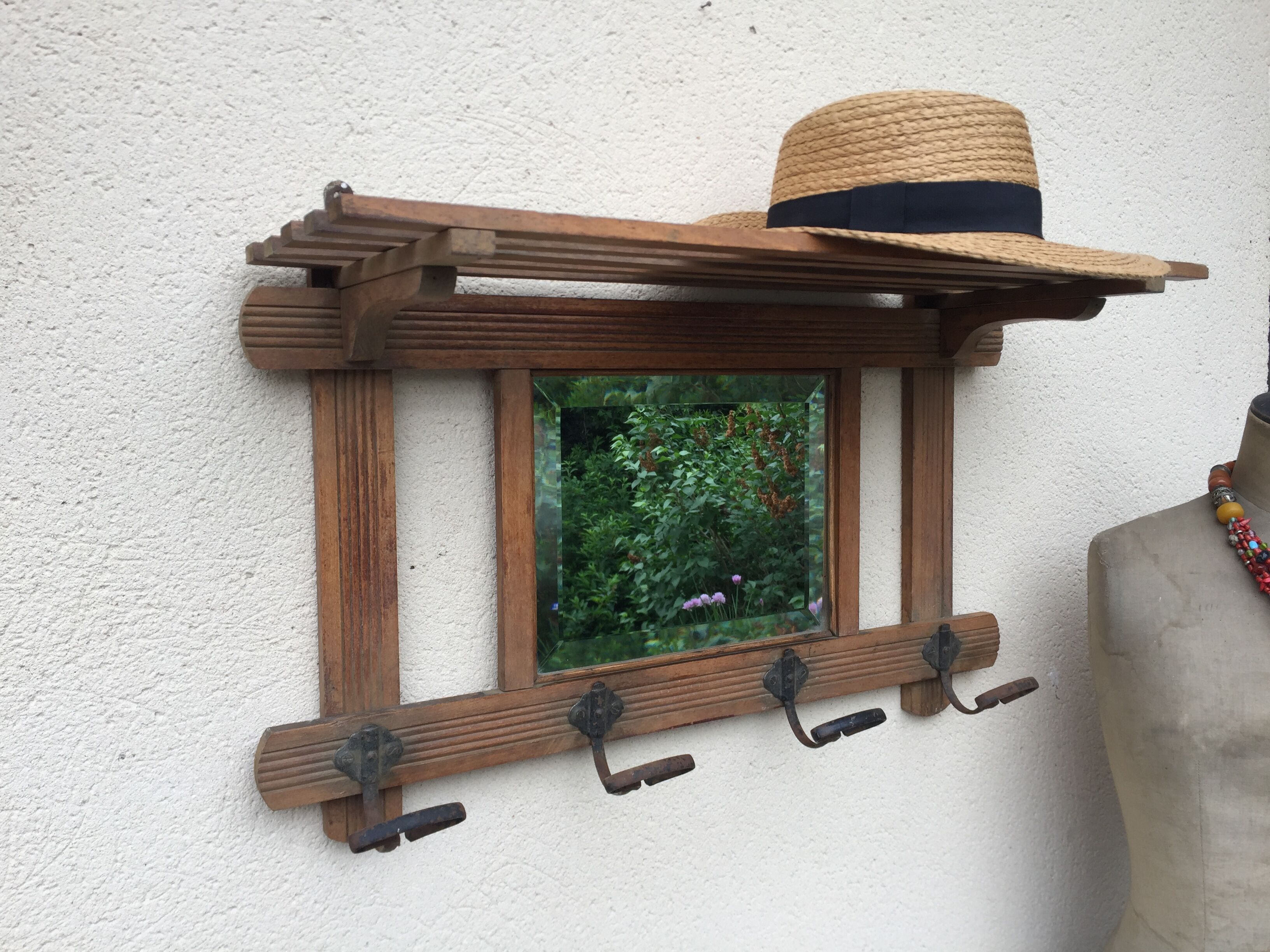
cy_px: 476
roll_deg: +1.3
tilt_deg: -4.6
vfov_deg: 48.2
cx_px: 635
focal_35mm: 29
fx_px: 1064
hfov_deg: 61.7
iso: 32
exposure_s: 1/205
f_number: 2.2
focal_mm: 4.15
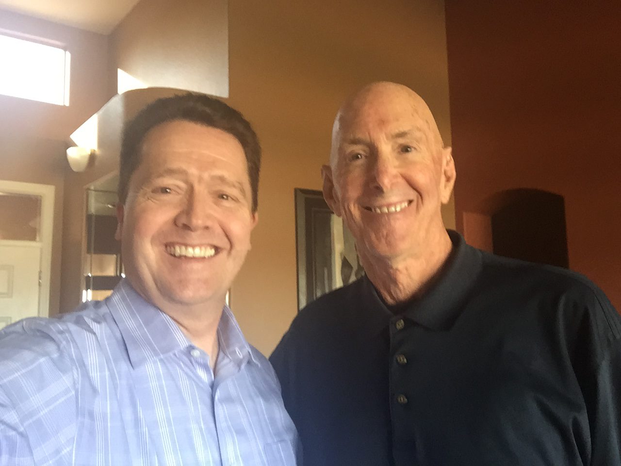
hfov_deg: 58.4
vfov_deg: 45.4
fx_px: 556
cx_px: 310
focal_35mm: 31
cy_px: 233
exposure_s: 1/30
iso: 125
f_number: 2.2
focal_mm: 2.65
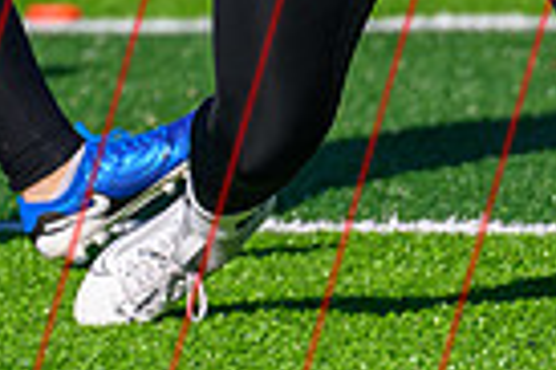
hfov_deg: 1.4
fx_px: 23370
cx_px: 131
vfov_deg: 0.9
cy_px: 136
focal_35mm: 1515
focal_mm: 200
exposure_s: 1/1600
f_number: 2.8
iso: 90
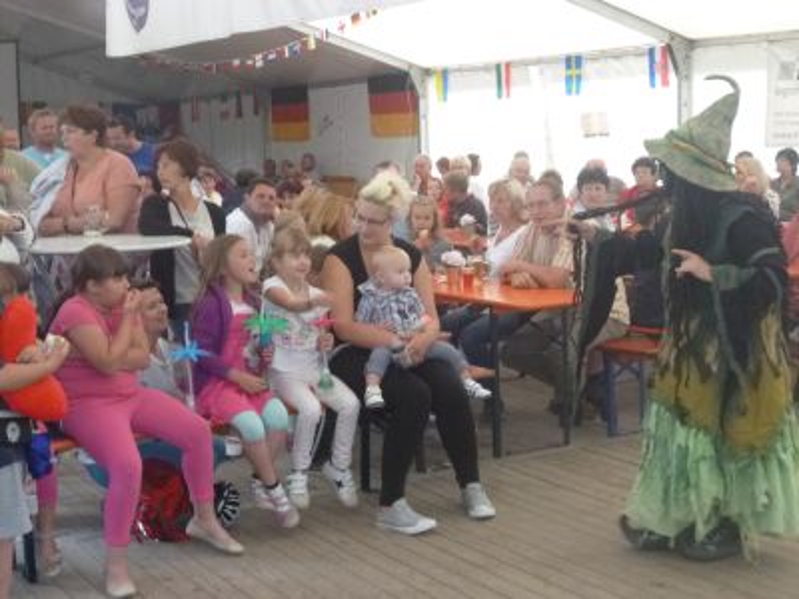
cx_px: 400
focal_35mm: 53
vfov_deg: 27.5
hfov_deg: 36.2
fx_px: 1223
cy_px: 300
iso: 500
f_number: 3.8
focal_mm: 9.5
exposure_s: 1/60
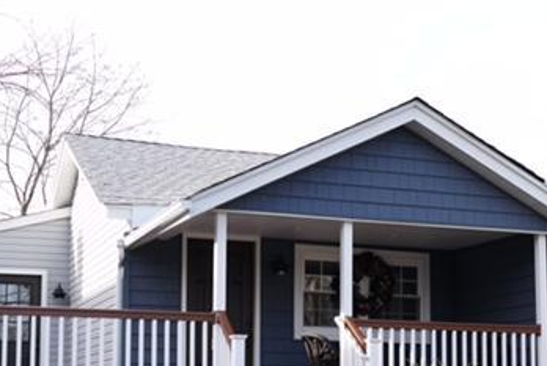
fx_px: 1035
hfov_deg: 29.6
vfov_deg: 19.8
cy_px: 309
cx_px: 318
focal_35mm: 68
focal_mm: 13.43
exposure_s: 1/500
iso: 125
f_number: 3.1
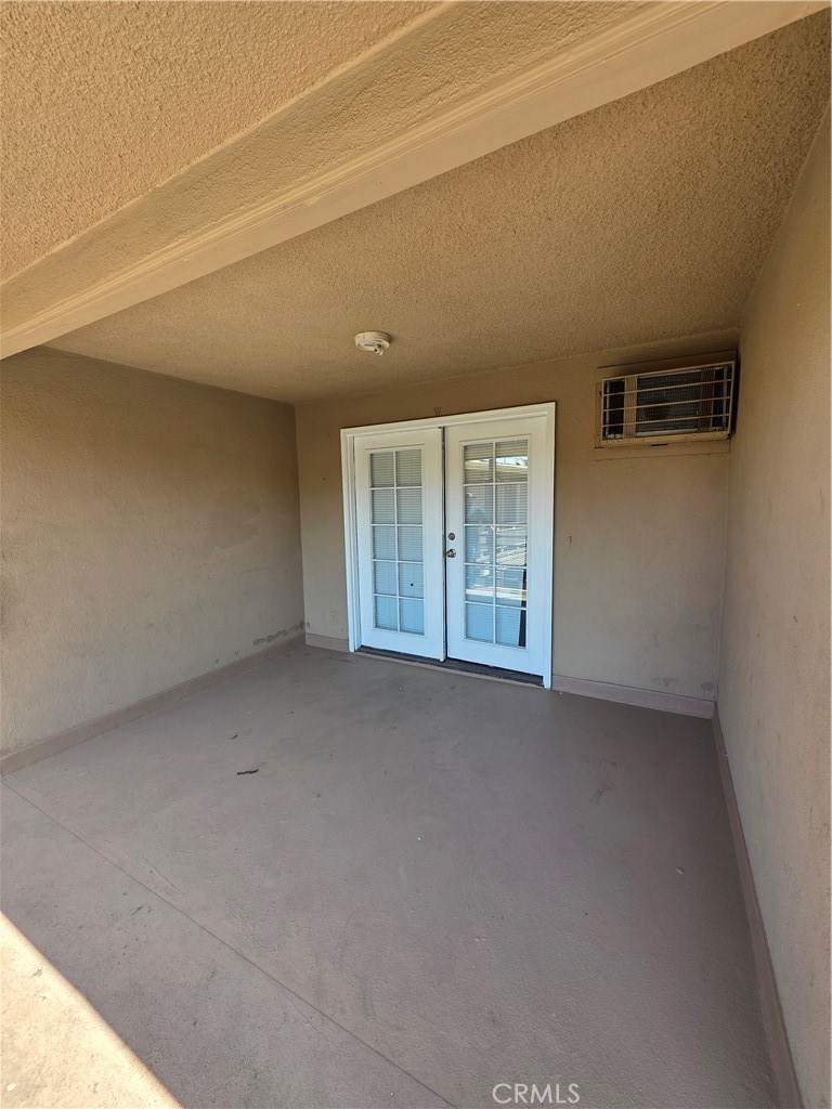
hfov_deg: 89.9
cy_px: 554
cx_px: 416
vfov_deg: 106.2
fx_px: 417
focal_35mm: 13
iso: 25
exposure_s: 1/120
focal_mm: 2.2
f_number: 1.9
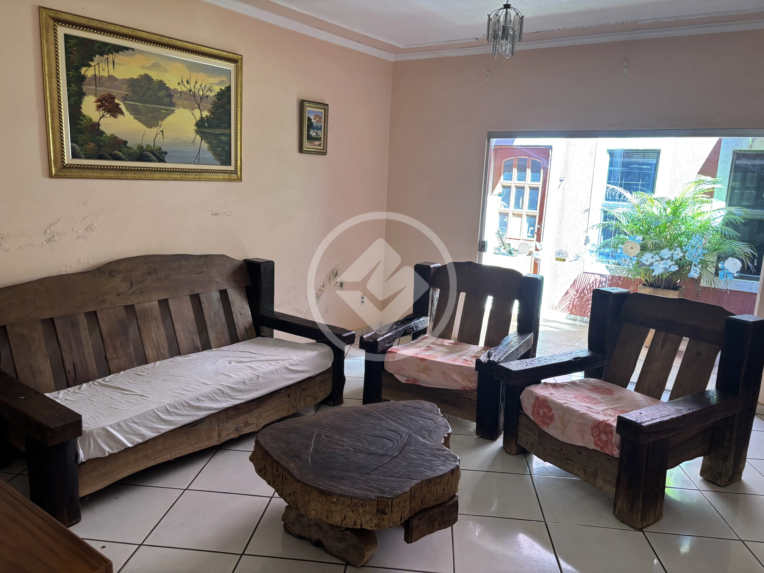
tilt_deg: -12.0
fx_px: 574
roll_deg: -2.6
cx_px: 382
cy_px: 286
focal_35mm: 26
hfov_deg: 67.3
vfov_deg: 53.1
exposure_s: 1/79
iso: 125
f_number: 1.6
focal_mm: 5.96
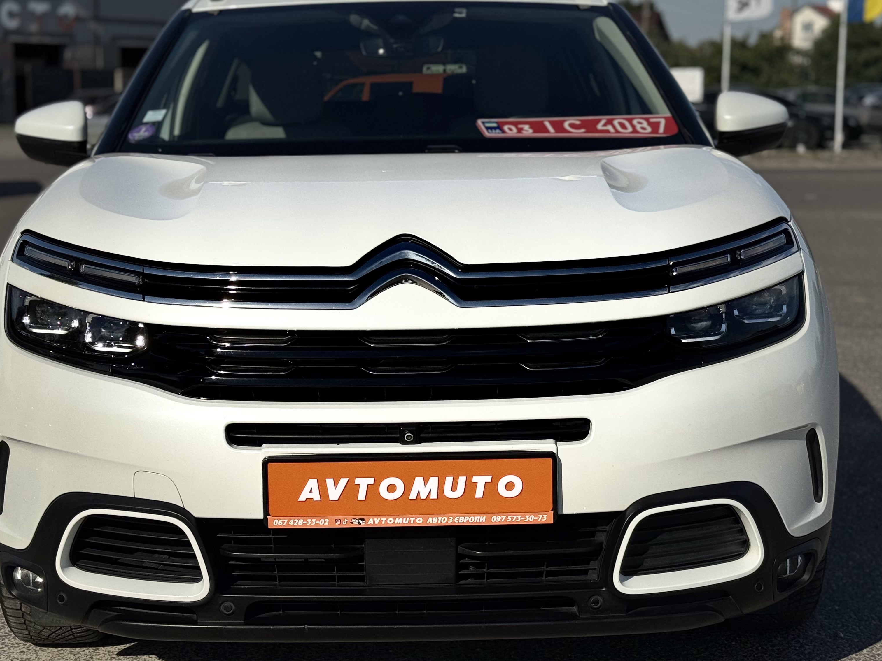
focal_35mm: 64
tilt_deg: -7.5
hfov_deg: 30.3
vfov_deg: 22.9
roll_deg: -0.9
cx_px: 414
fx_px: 1631
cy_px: 315
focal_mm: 6.76
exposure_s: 1/15385
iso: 50
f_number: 1.78
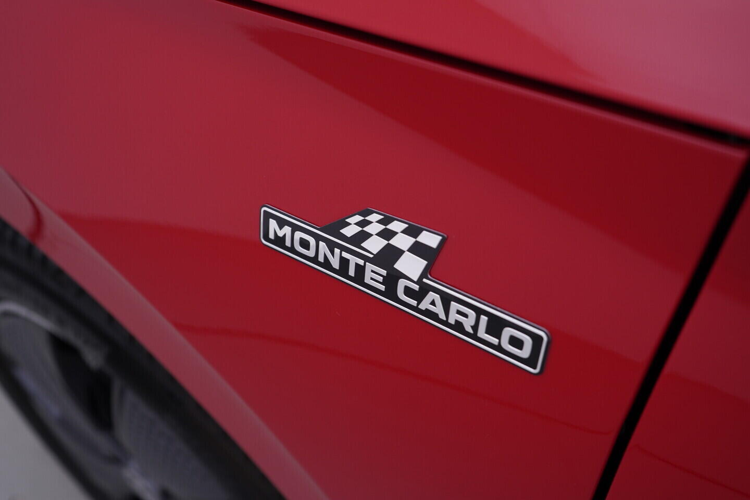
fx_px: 750
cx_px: 375
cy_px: 250
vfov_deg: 36.9
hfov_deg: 53.1
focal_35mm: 36
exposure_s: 1/80
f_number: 4
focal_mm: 24
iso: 125
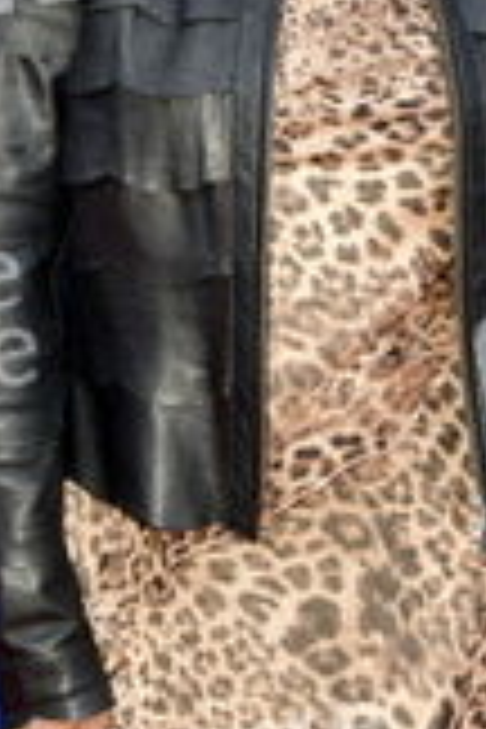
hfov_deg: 10.1
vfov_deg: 15.0
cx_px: 297
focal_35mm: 136
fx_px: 2754
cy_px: 135
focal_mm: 55
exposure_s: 1/200
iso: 640
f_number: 6.3
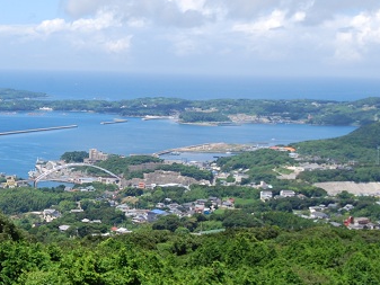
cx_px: 80
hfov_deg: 20.2
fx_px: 1054
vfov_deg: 15.4
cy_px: 137
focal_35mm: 96
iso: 200
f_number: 10
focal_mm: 32
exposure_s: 1/250
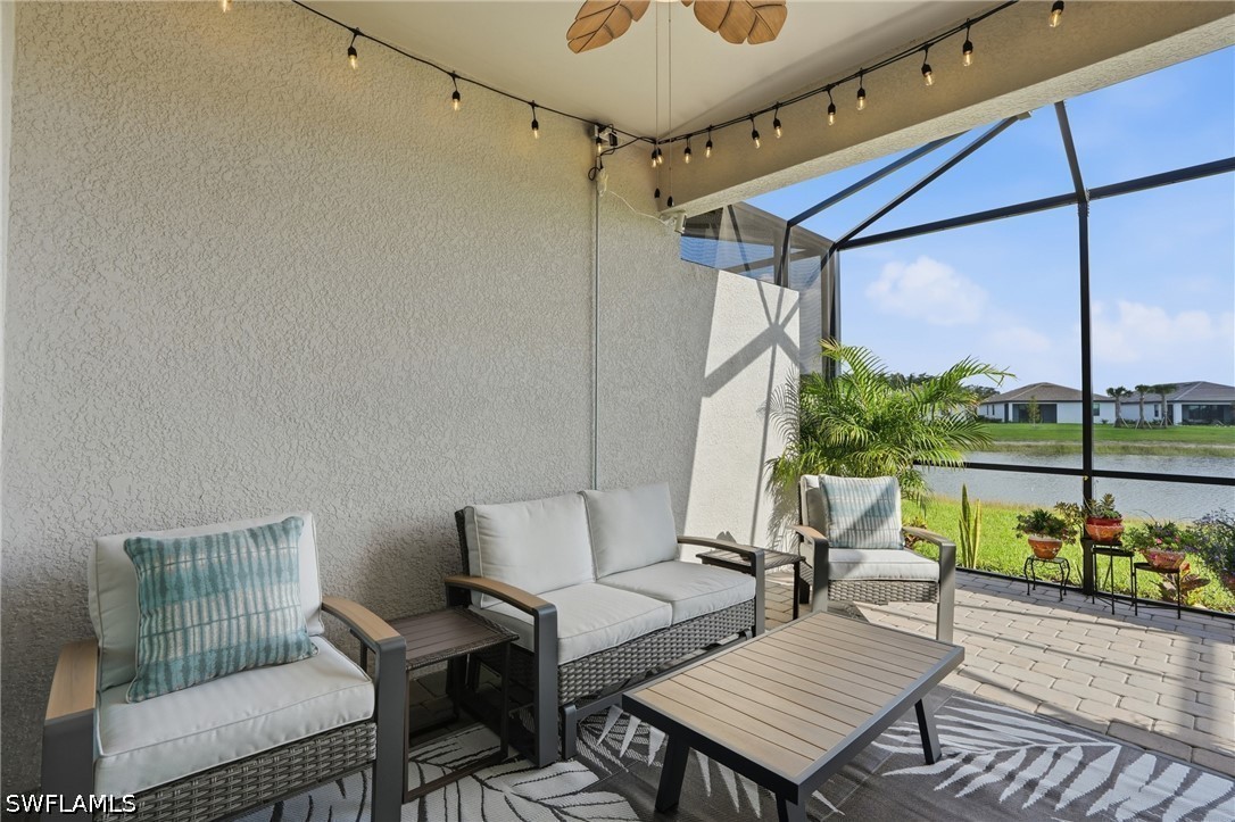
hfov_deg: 96.8
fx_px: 549
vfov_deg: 73.7
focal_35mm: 16
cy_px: 411
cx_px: 618
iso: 400
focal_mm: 16
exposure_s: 1/3200
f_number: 9
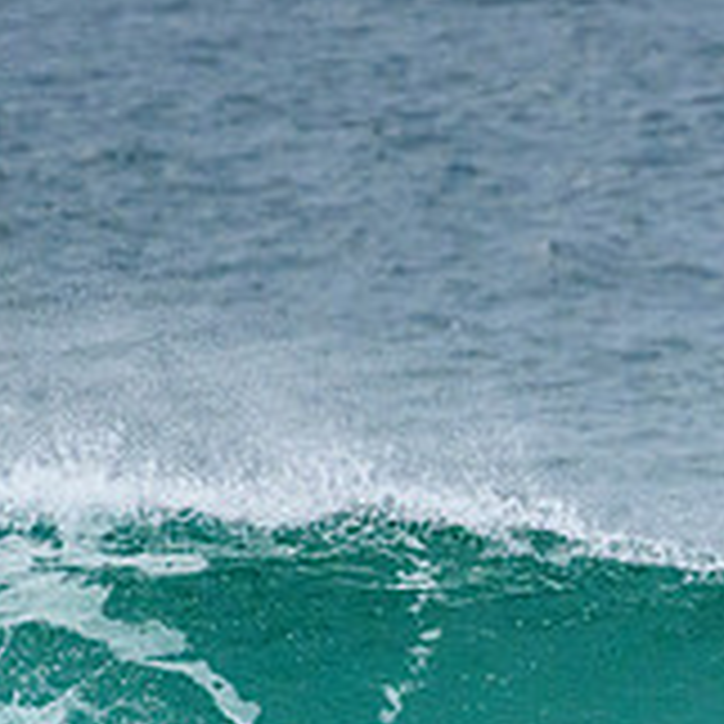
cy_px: 844
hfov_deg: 0.7
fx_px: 59181
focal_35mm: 2501
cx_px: 926
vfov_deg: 0.7
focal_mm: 800
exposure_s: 1/2000
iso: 2800
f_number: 11
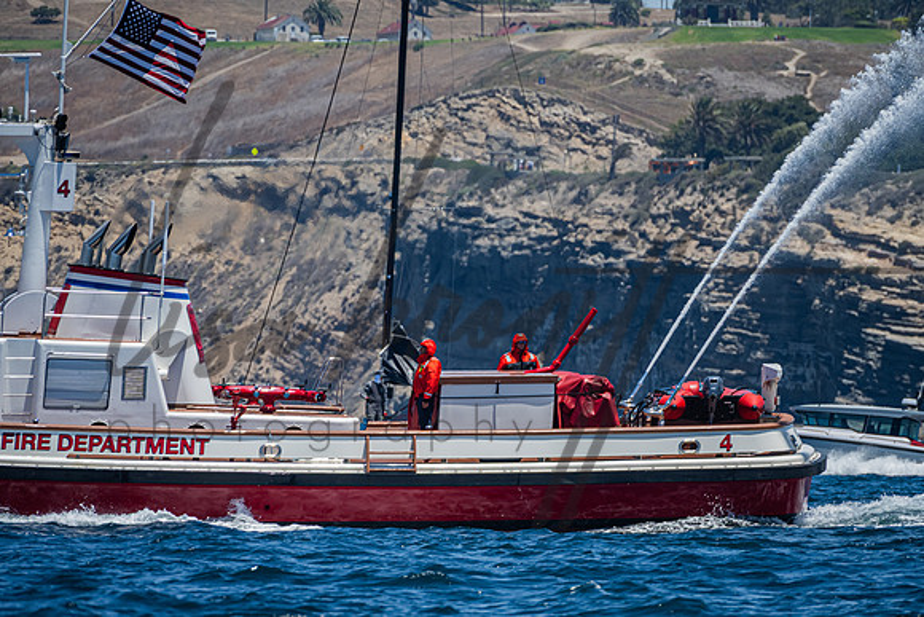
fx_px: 12514
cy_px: 368
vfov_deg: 2.8
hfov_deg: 4.2
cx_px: 510
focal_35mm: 487
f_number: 8
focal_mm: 400
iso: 400
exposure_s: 1/1600
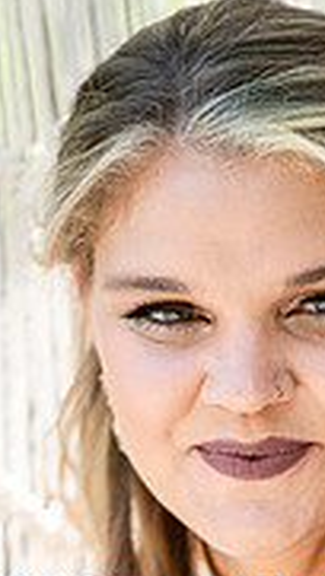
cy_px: 595
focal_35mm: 520
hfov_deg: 2.3
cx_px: 366
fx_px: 7955
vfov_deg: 4.1
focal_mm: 200
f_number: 3.2
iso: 1250
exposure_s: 1/5000
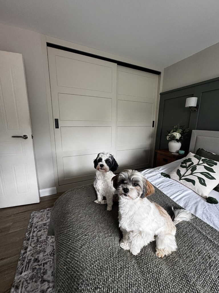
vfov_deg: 102.1
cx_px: 110
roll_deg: -1.1
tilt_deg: -9.6
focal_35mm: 14
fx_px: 118
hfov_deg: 85.7
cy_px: 146
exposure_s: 1/99
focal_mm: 2.22
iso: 200
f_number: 2.2
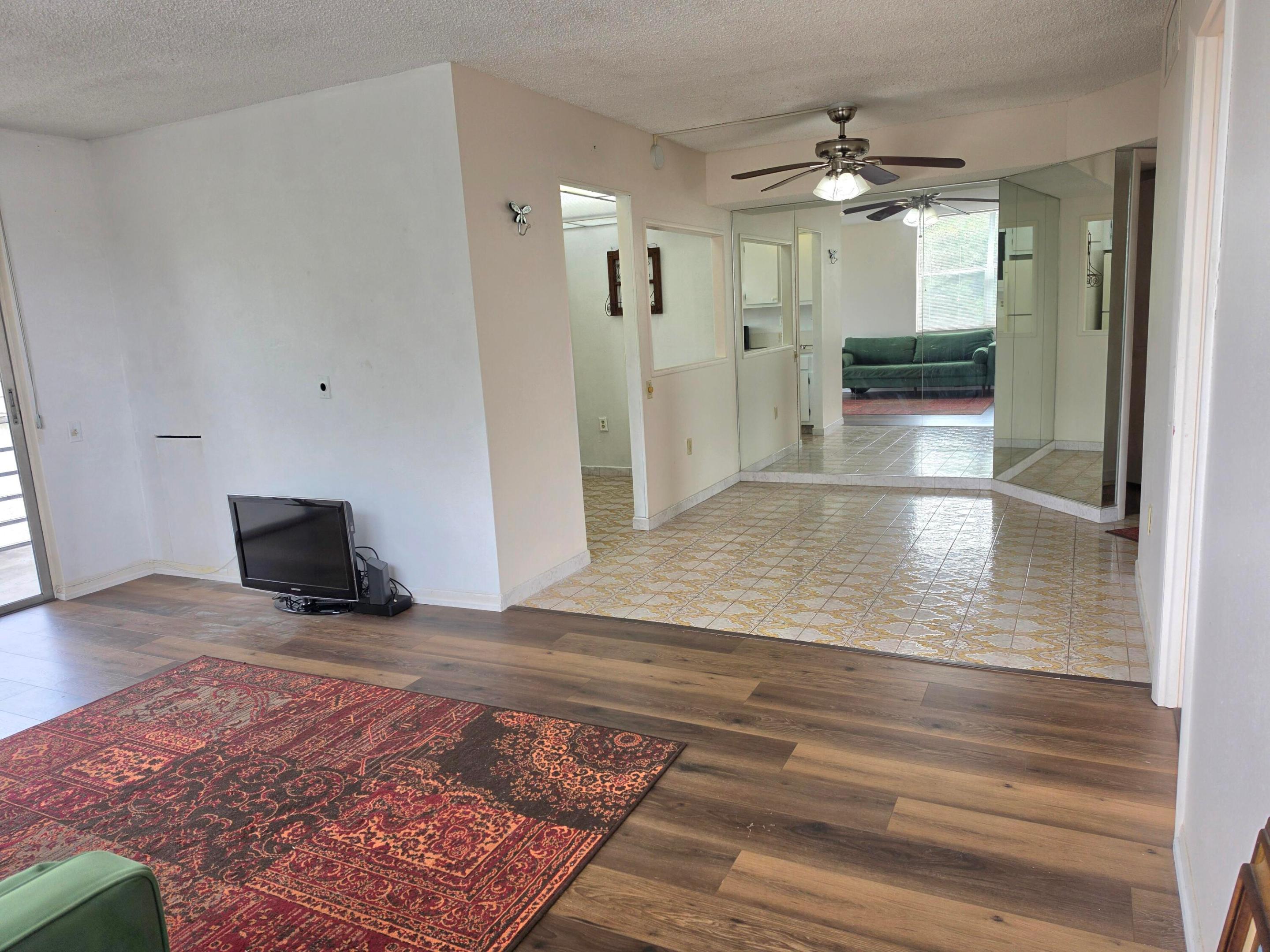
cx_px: 635
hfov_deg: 73.9
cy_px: 476
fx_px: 844
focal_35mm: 23
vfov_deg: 58.9
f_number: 1.4
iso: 20
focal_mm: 6.5
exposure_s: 1/120
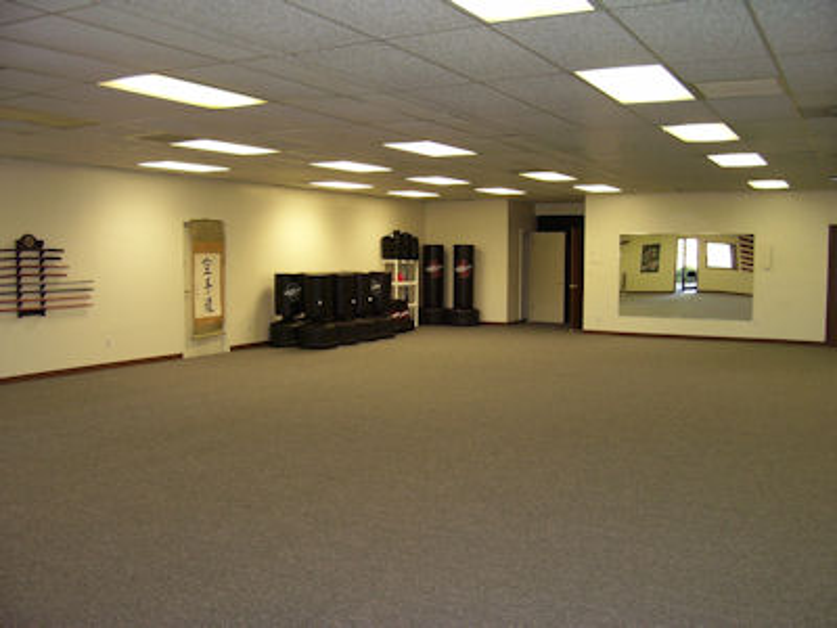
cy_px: 314
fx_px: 822
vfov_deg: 41.8
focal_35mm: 34
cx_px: 418
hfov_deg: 54.0
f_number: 2.7
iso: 125
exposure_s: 1/30
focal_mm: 5.6
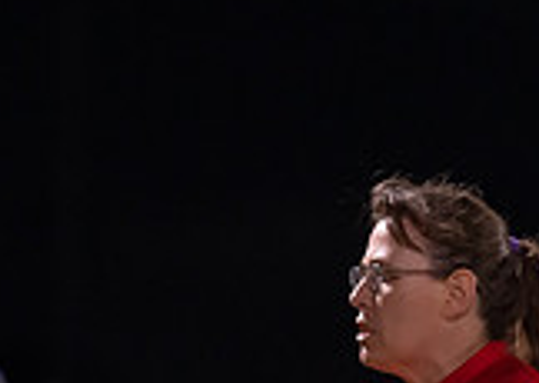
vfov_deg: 2.5
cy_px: 596
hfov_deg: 3.6
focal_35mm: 564
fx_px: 8616
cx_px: 472
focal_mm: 150
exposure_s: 1/320
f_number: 2.8
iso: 2000
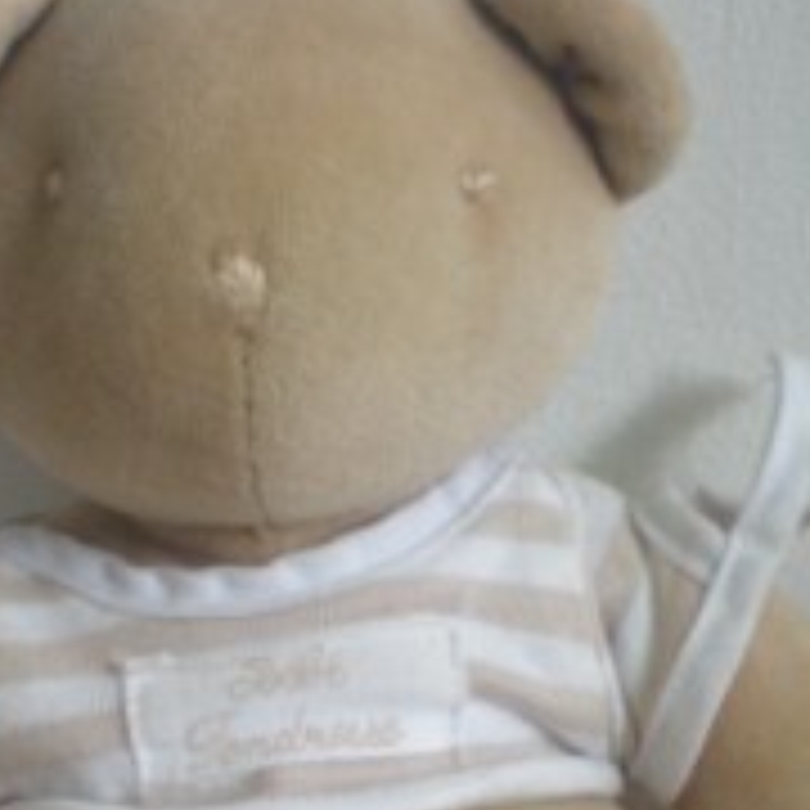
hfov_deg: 17.9
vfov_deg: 17.2
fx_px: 2568
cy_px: 927
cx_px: 320
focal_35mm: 97
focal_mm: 6.3
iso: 200
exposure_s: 1/49.6
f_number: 3.1
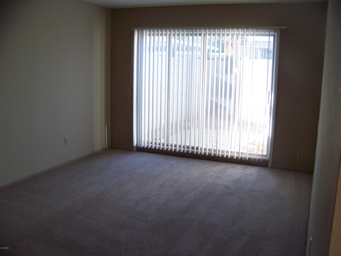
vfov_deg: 39.7
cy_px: 128
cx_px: 170
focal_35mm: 36
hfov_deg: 51.4
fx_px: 355
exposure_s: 1/30
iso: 100
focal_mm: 5.85
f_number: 2.8
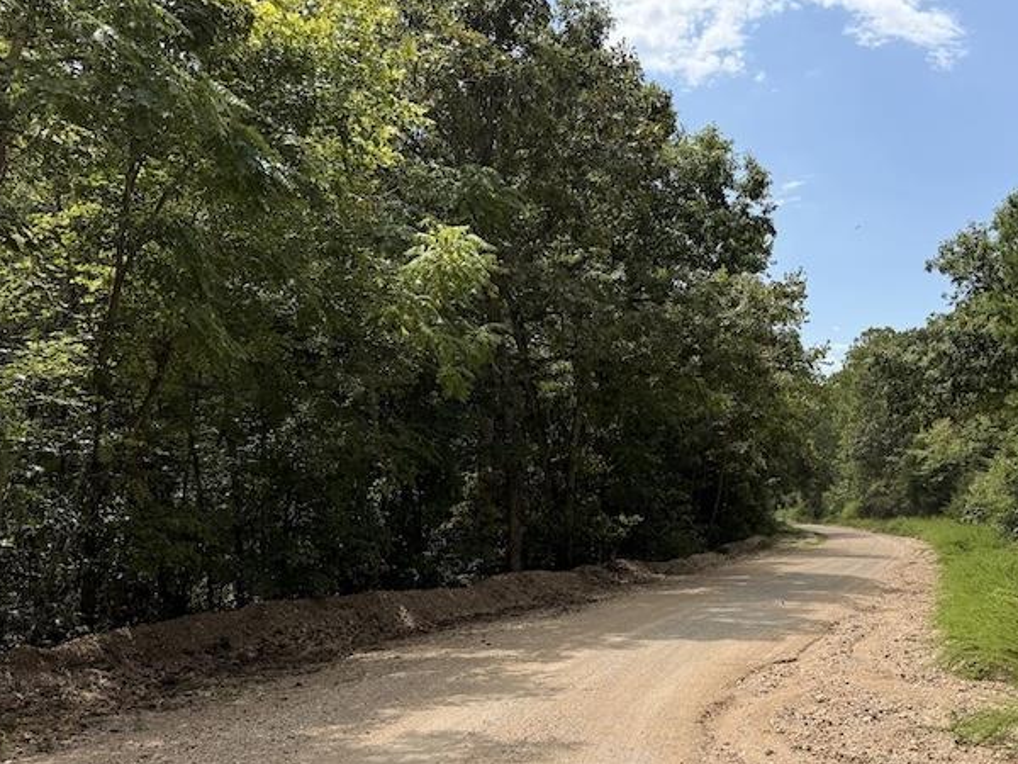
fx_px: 1059
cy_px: 529
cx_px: 709
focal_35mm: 36
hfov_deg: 50.1
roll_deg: +1.5
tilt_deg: -0.2
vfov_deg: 39.0
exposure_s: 1/3953
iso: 80
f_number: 1.78
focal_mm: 6.76
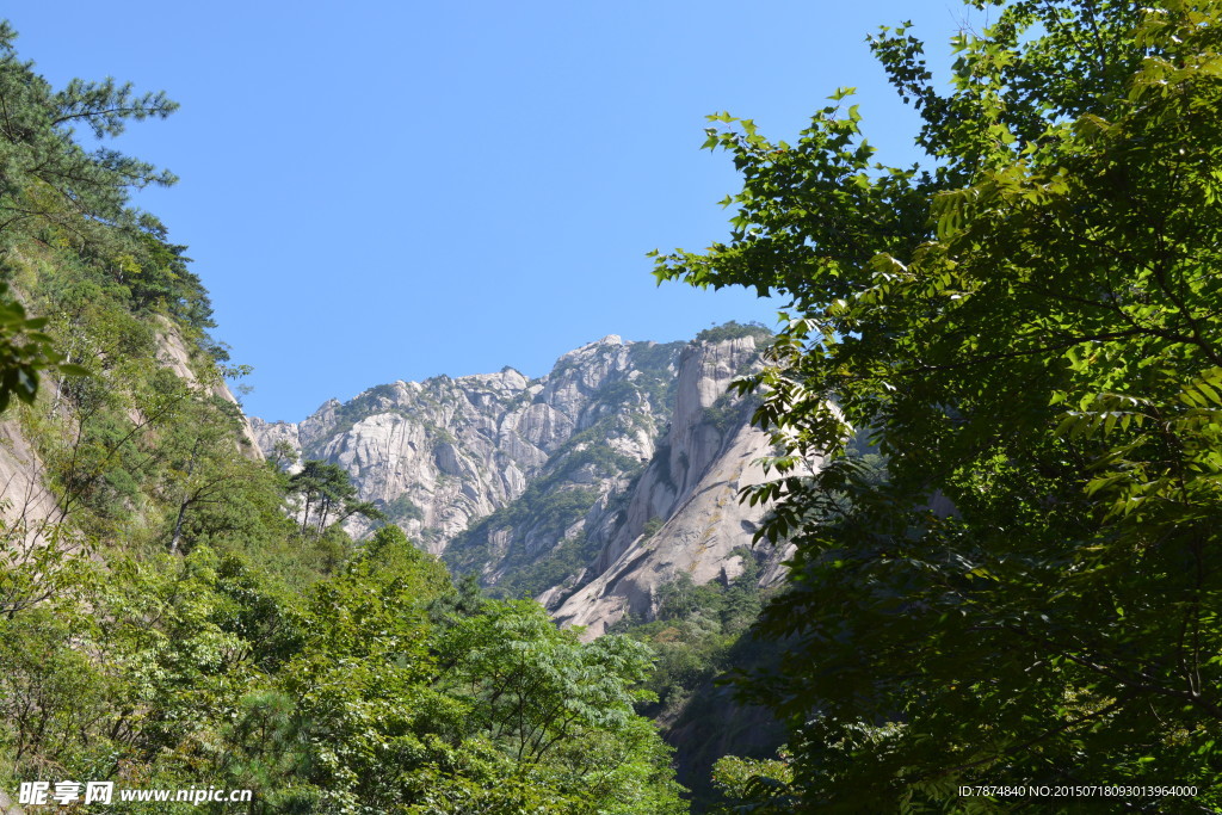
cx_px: 611
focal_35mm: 44
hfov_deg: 45.0
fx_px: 1477
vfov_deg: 30.9
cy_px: 408
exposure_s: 1/200
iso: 200
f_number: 7.1
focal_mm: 29
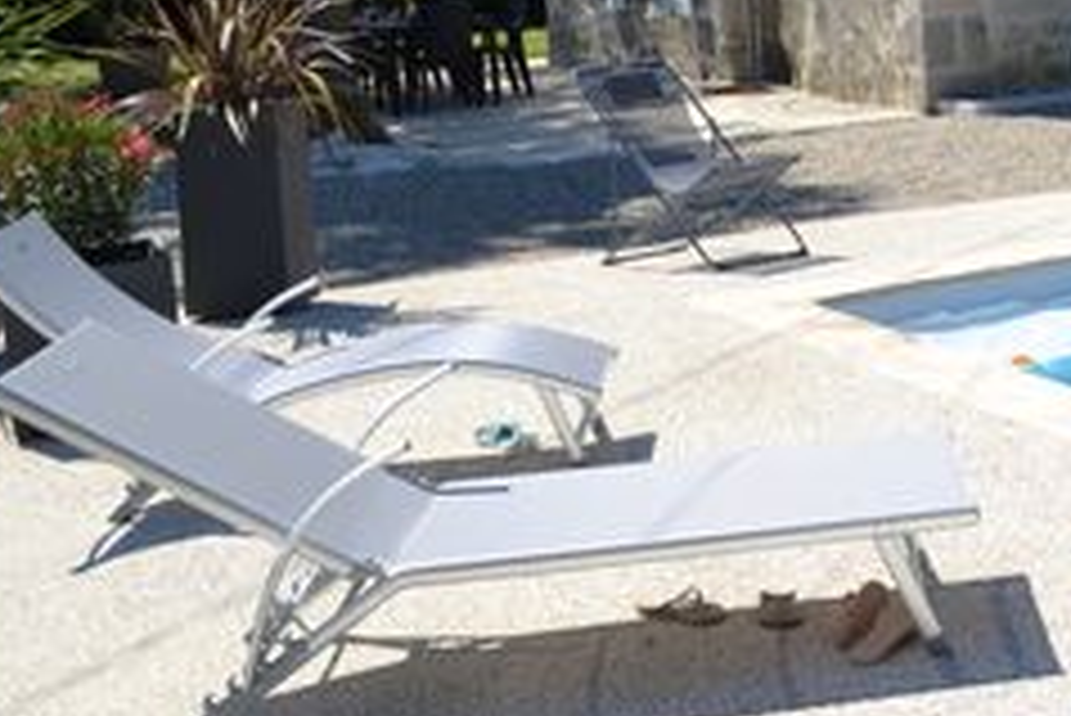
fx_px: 2024
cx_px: 1138
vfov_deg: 19.1
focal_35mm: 68
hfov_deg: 27.4
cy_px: -95
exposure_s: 1/250
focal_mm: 18
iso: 100
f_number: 8
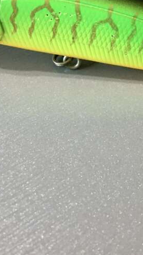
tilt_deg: -48.5
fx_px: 465
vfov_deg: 30.4
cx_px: 73
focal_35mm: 69
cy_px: 88
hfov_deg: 17.5
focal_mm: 4.15
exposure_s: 1/33
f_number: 2.2
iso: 200
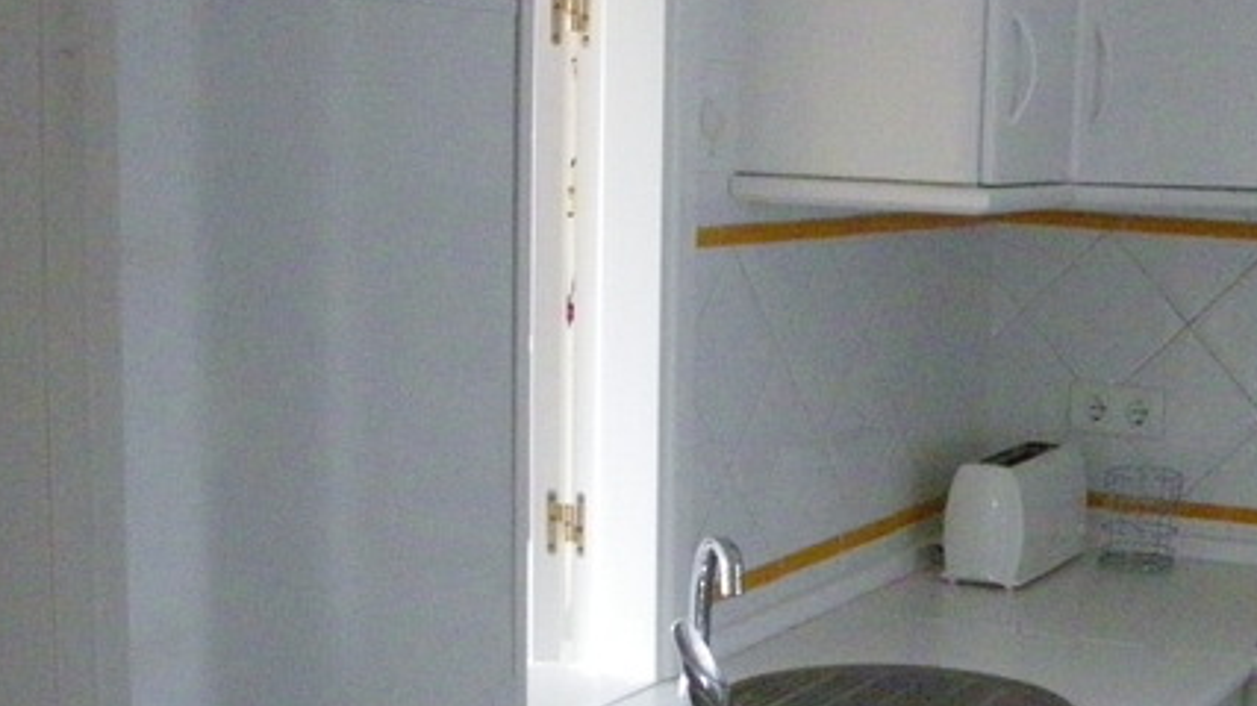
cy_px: 524
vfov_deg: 17.6
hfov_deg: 30.1
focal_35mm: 68
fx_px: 2266
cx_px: 1048
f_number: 2.8
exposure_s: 1/25
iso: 800
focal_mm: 4.6
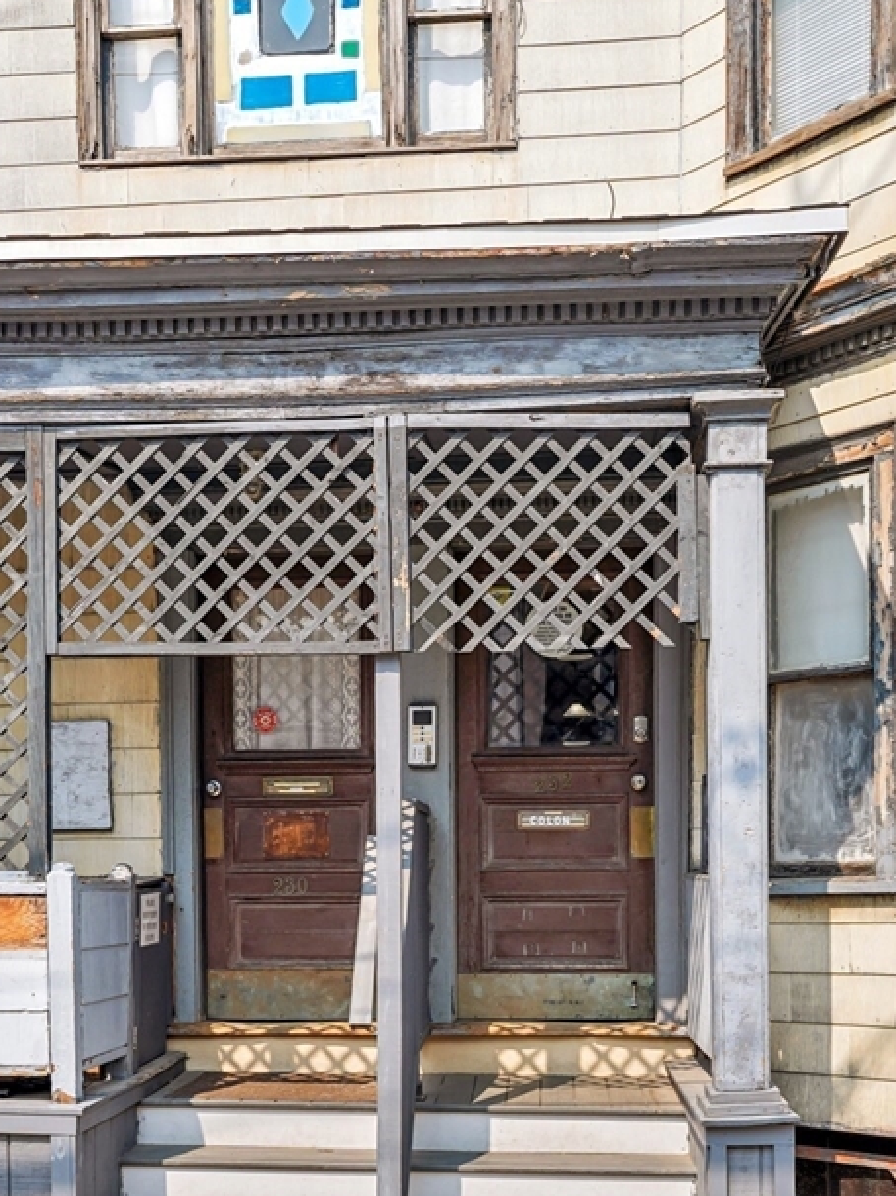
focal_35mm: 42
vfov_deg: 44.8
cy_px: 656
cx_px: 410
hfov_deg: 34.3
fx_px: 1451
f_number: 8
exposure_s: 1/100
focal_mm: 26
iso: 100
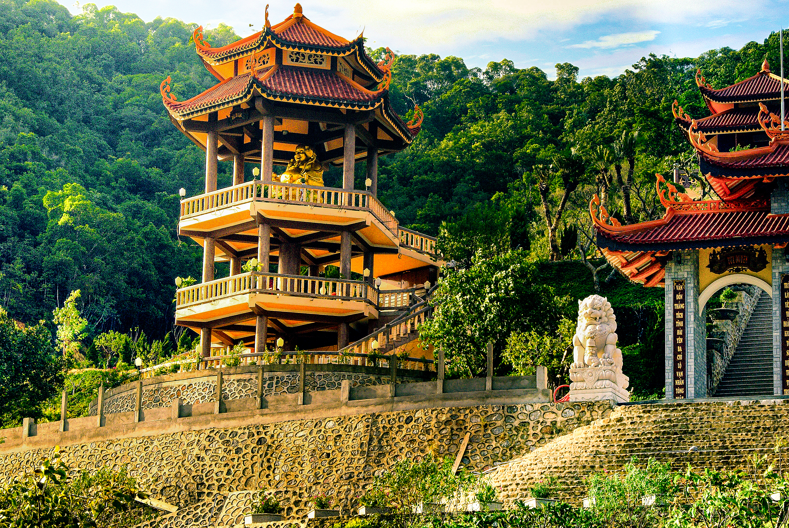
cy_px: 238
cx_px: 437
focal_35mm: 107
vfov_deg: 12.8
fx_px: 2348
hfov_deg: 19.1
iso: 320
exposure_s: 1/125
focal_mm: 60
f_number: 14
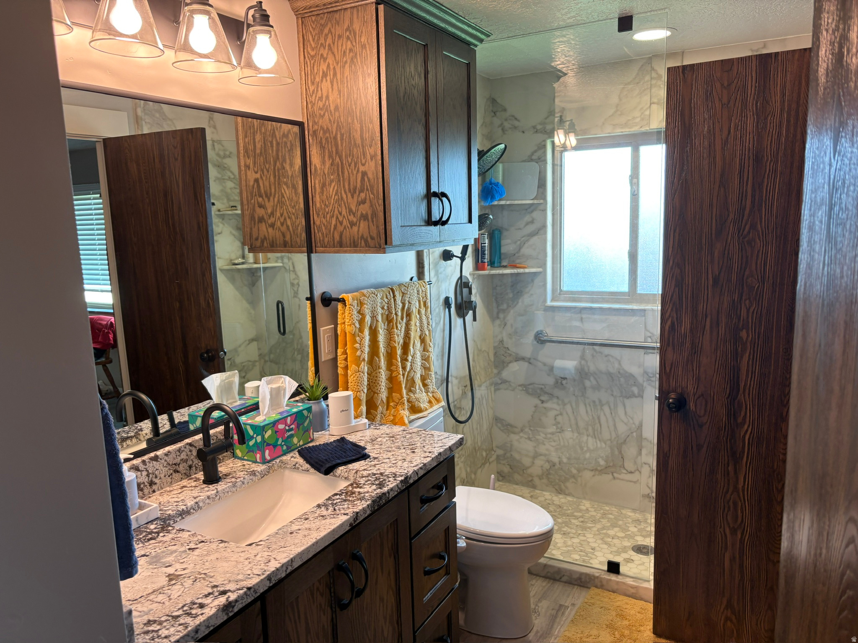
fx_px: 644
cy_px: 322
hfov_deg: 67.3
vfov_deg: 53.1
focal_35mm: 26
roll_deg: +2.0
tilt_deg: -9.9
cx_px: 429
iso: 80
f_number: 1.6
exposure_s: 1/60
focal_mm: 5.96
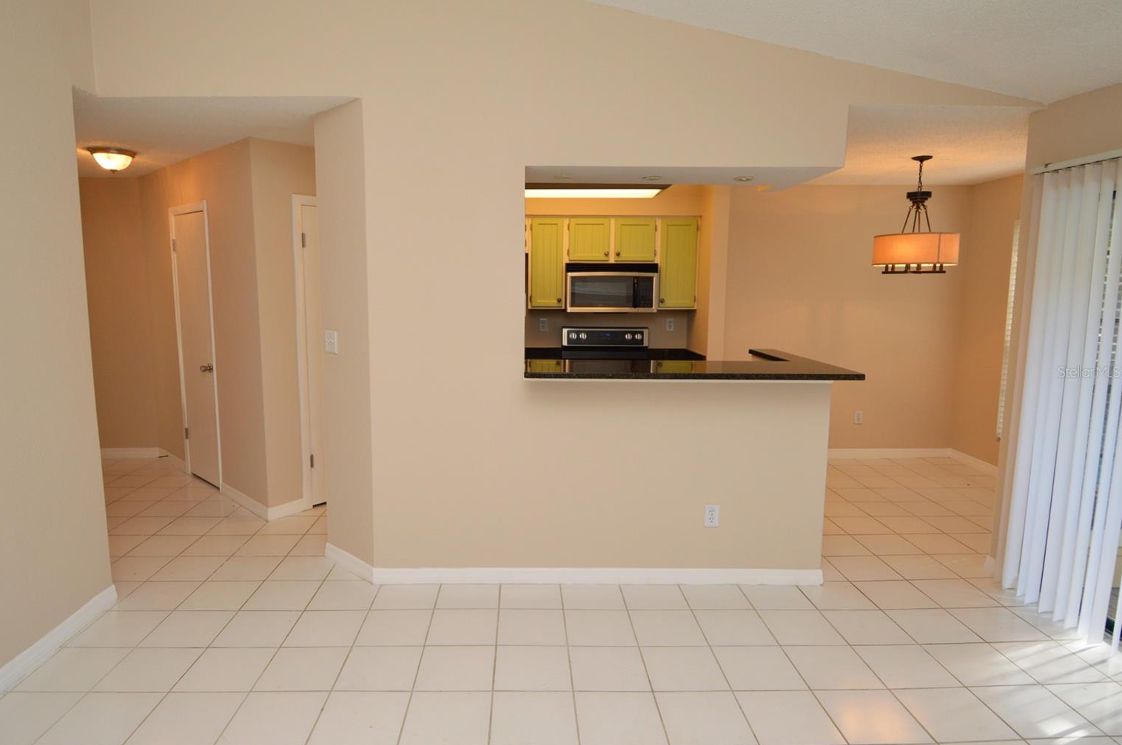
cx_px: 531
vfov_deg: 64.4
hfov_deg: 86.9
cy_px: 372
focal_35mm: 19
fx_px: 591
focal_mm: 12
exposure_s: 1/60
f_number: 4
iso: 400
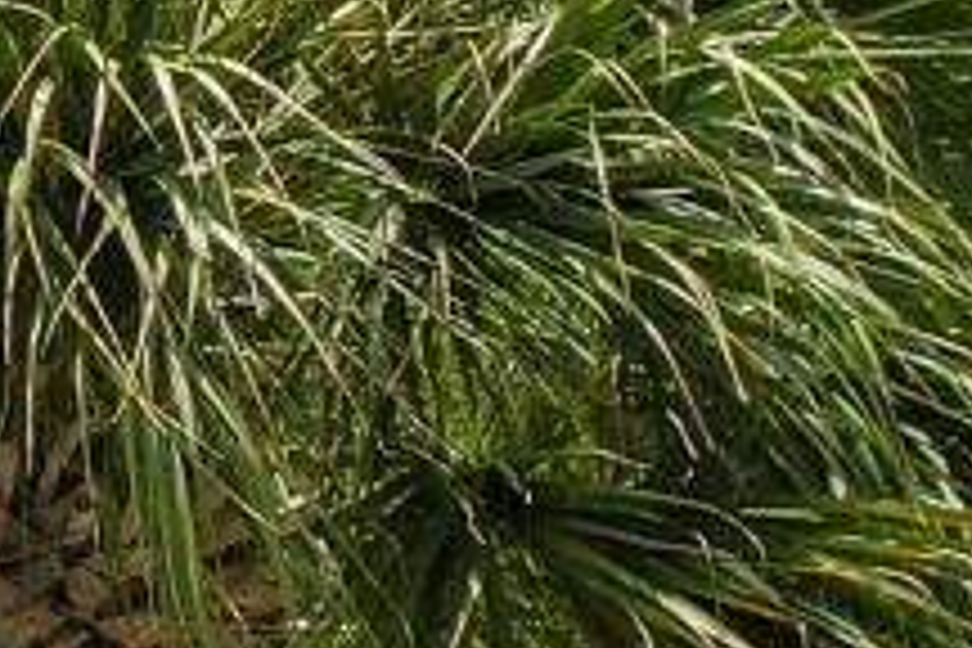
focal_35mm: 165
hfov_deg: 9.0
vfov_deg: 8.1
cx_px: -2282
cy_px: -482
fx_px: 4455
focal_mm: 8.38
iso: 100
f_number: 2.8
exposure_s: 1/800
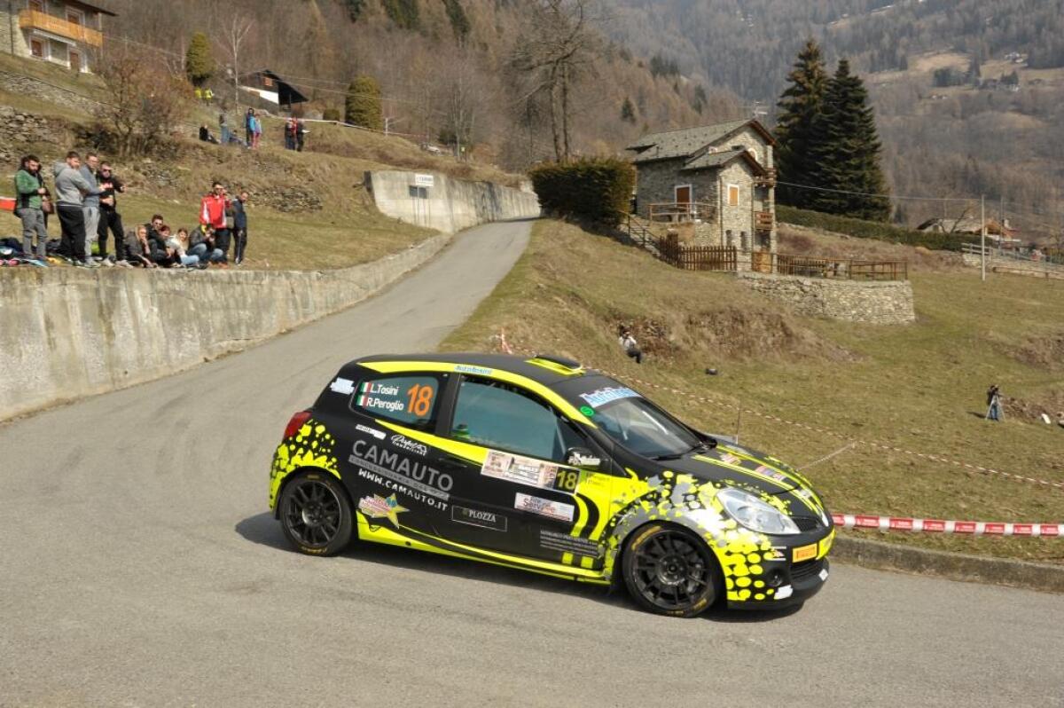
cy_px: 354
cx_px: 532
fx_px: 1122
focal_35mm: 38
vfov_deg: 35.0
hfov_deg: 50.7
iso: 200
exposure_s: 1/500
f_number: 5.6
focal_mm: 38
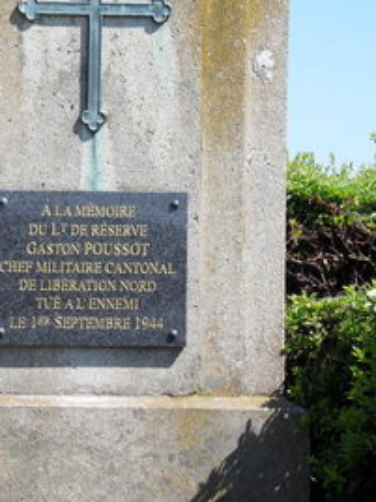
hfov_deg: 9.3
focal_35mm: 160
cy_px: 191
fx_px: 2317
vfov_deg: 12.3
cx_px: 107
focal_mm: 19.2
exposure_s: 1/250
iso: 80
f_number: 5.6
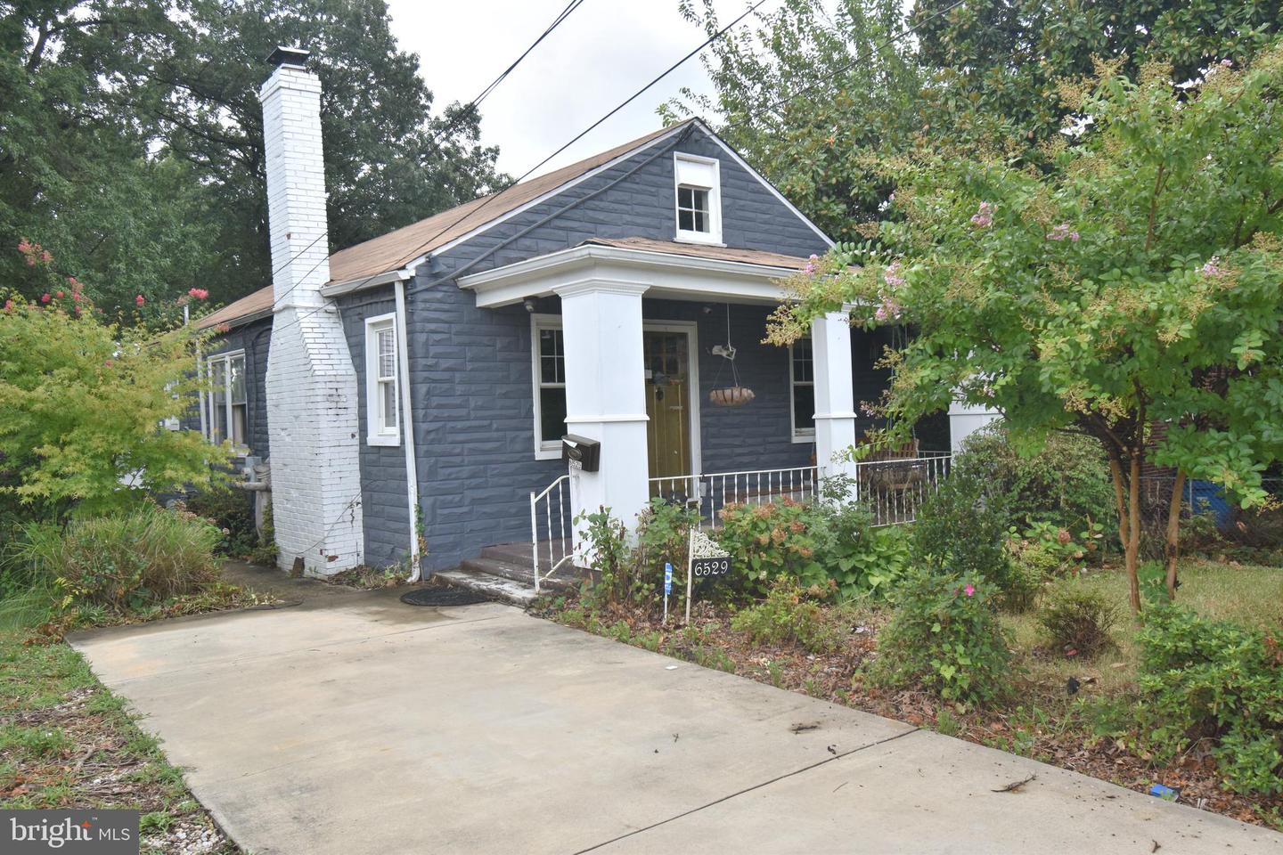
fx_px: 962
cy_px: 428
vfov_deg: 47.9
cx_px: 642
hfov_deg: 67.4
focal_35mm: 27
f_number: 8
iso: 160
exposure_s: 1/250
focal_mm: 18
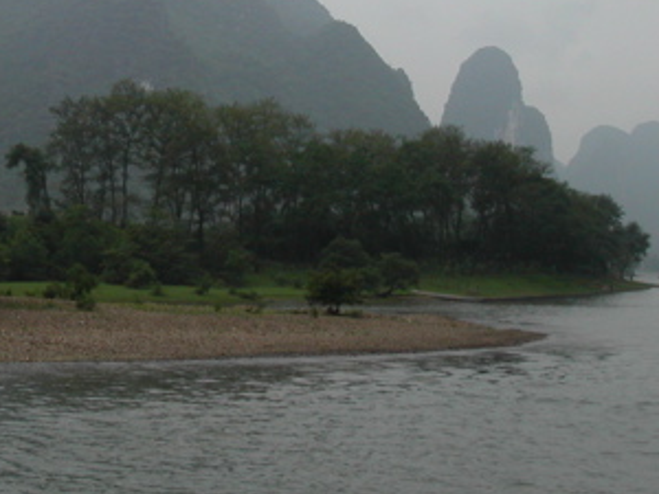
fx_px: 1542
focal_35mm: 81
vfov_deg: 17.8
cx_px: 64
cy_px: 22
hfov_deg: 23.5
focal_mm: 7.8
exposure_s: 1/180
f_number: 8
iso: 100
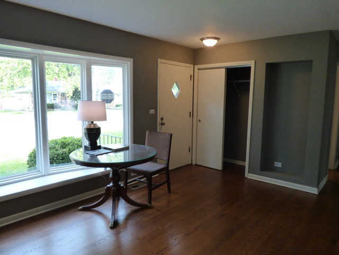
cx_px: 170
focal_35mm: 24
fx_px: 235
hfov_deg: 71.6
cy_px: 128
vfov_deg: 56.8
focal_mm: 4.25
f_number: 3
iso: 400
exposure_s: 1/100
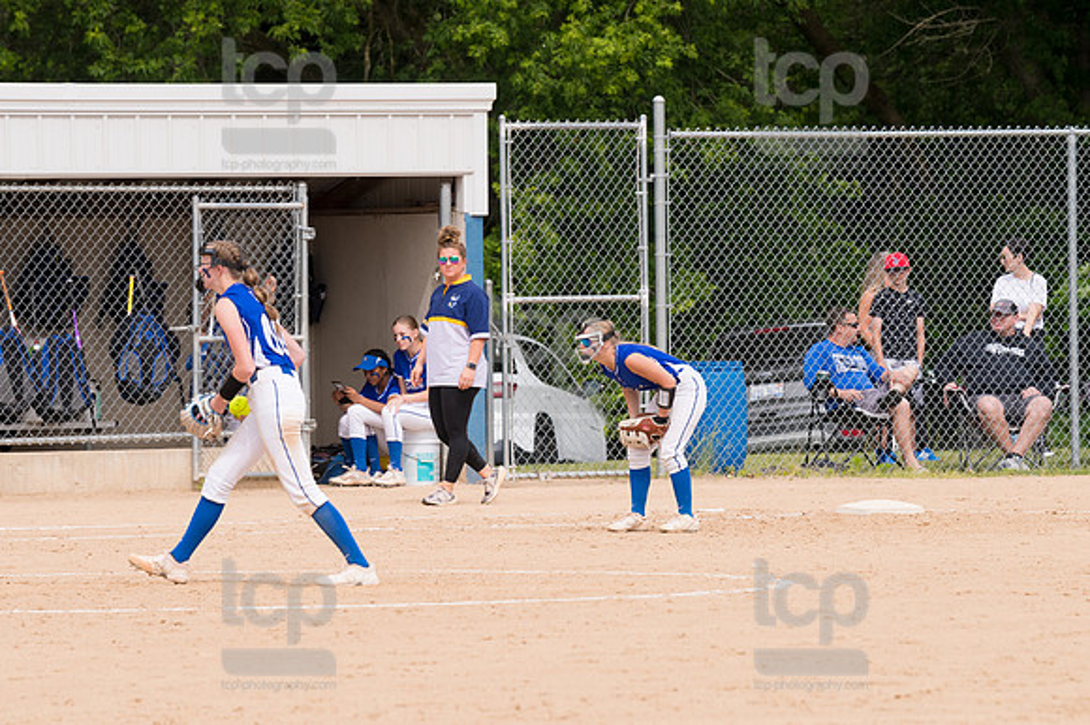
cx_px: 545
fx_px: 9078
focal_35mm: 300
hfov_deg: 6.9
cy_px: 362
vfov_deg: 4.6
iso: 320
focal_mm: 200
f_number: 5.6
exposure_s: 1/1600
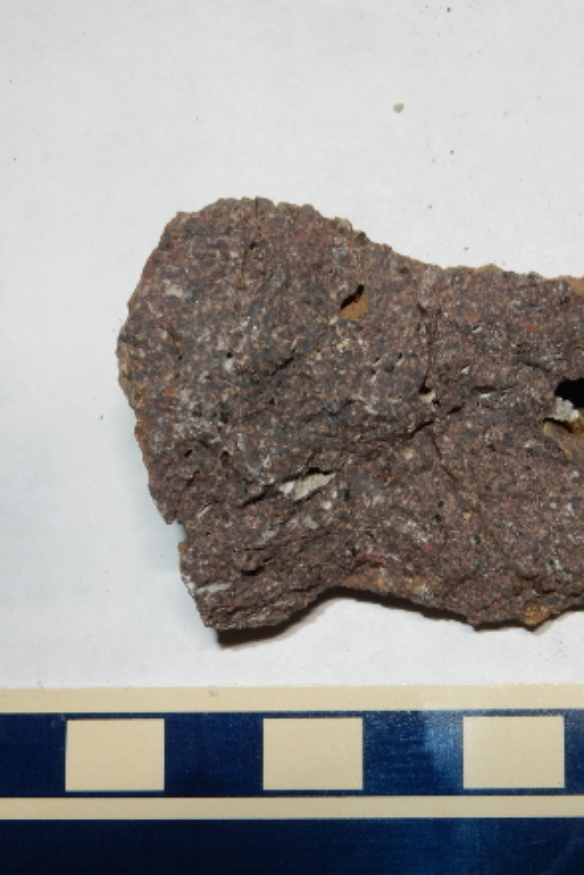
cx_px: 447
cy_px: 436
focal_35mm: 72
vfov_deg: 28.1
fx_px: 1750
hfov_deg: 18.8
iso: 200
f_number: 5.6
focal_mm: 9
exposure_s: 1/30
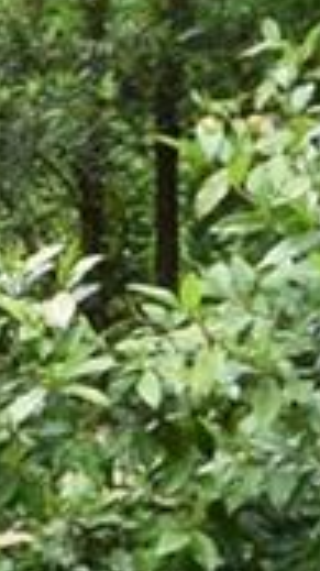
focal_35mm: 149
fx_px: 2253
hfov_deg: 7.0
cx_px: -749
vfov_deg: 14.0
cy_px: 678
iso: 400
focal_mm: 8
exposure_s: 1/250
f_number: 8
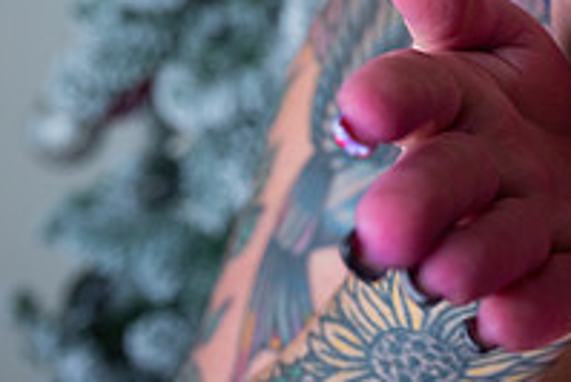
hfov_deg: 19.4
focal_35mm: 102
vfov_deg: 12.8
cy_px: -165
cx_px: 574
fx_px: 1619
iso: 100
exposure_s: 1/800
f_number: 4.5
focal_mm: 35
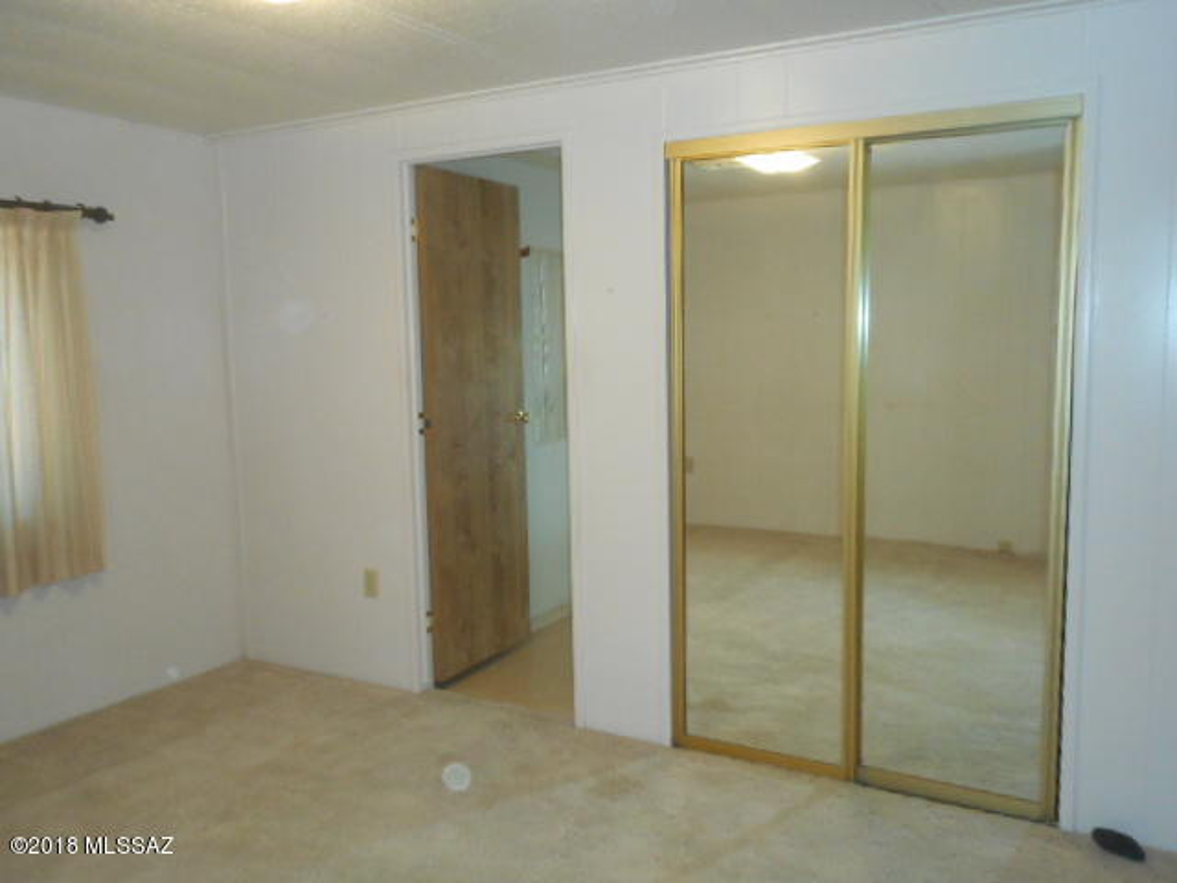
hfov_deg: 61.7
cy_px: 442
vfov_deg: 48.2
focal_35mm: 29
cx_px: 588
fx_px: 986
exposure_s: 1/25
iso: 450
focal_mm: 5.2
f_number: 4
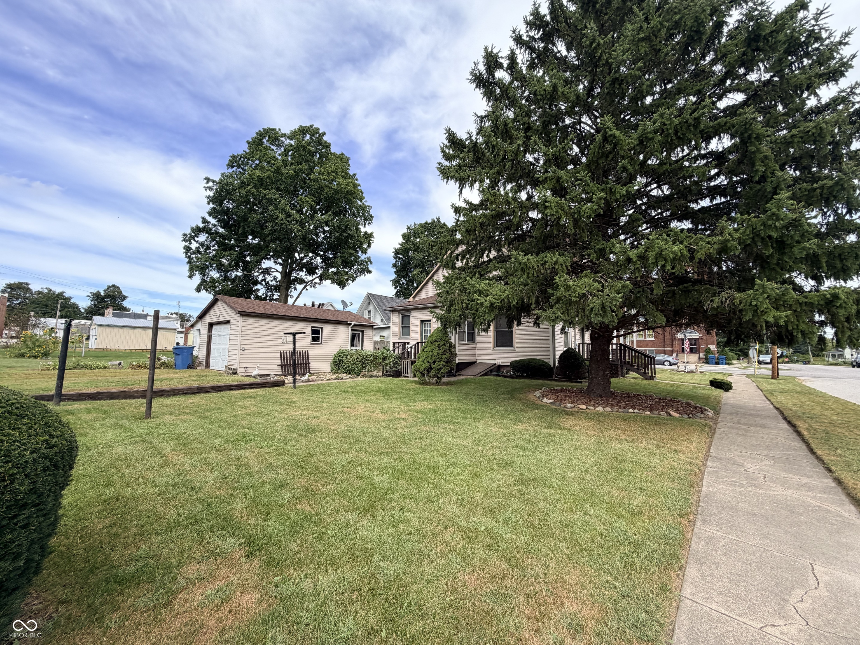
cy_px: 322
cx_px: 430
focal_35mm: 14
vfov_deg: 85.7
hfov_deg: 102.1
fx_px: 348
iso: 40
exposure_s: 1/770
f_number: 2.2
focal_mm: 2.22
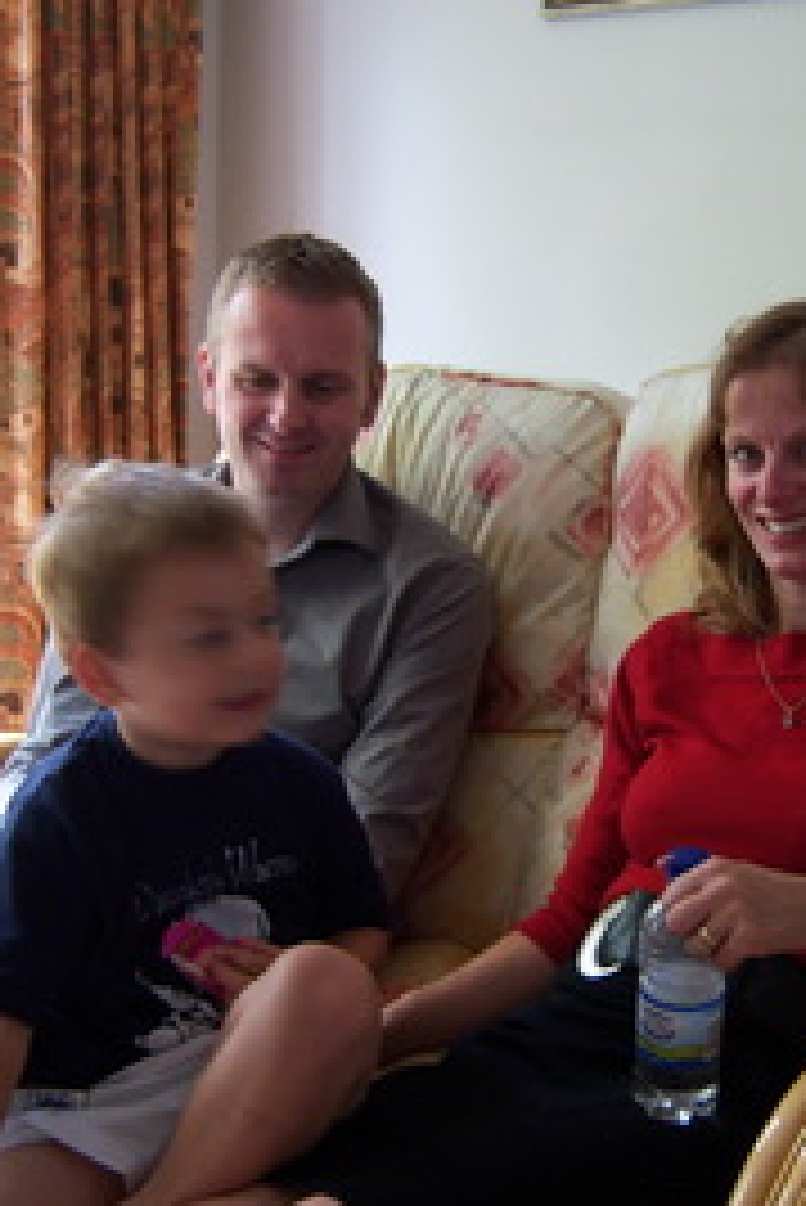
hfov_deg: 26.4
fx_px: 1710
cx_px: 525
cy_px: 603
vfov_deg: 38.9
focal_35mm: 51
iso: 160
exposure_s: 1/10
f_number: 2.8
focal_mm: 7.5
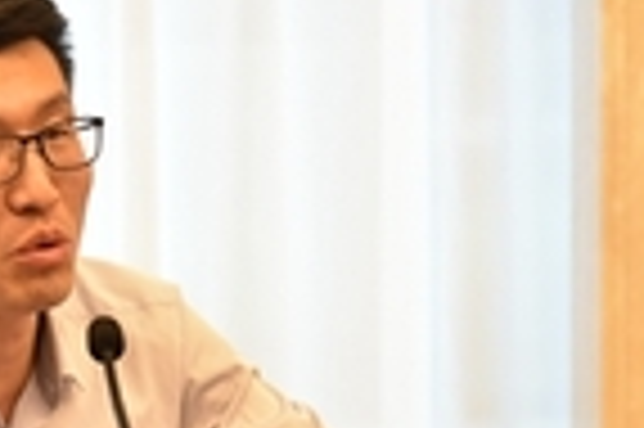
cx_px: 81
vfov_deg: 5.7
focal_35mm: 240
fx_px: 4288
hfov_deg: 8.6
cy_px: 433
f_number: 4
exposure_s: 1/80
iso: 800
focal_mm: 86
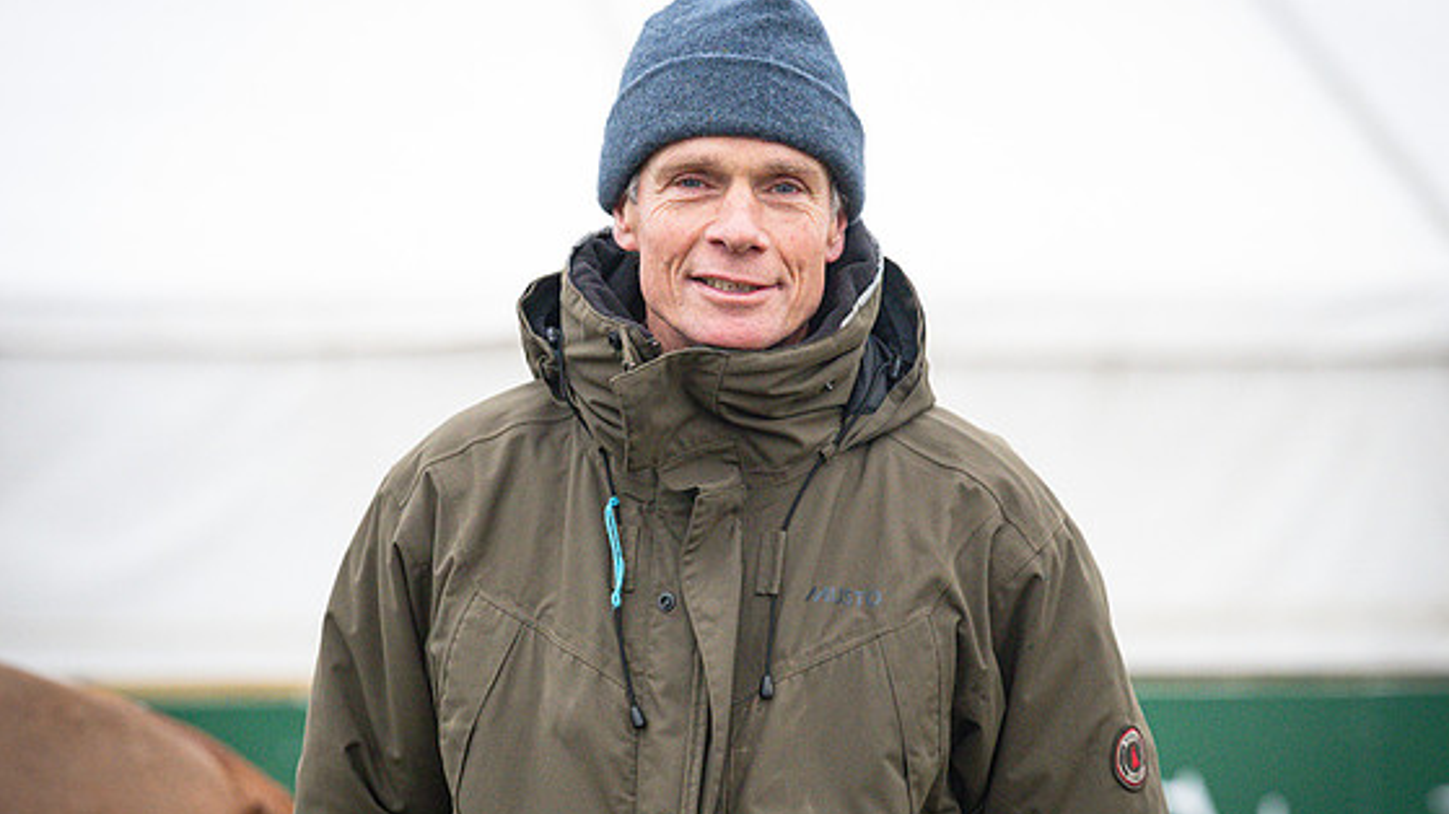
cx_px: 727
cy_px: 459
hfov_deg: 12.6
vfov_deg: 7.1
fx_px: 6568
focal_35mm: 171
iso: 4500
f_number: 4
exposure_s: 1/1250
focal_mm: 135
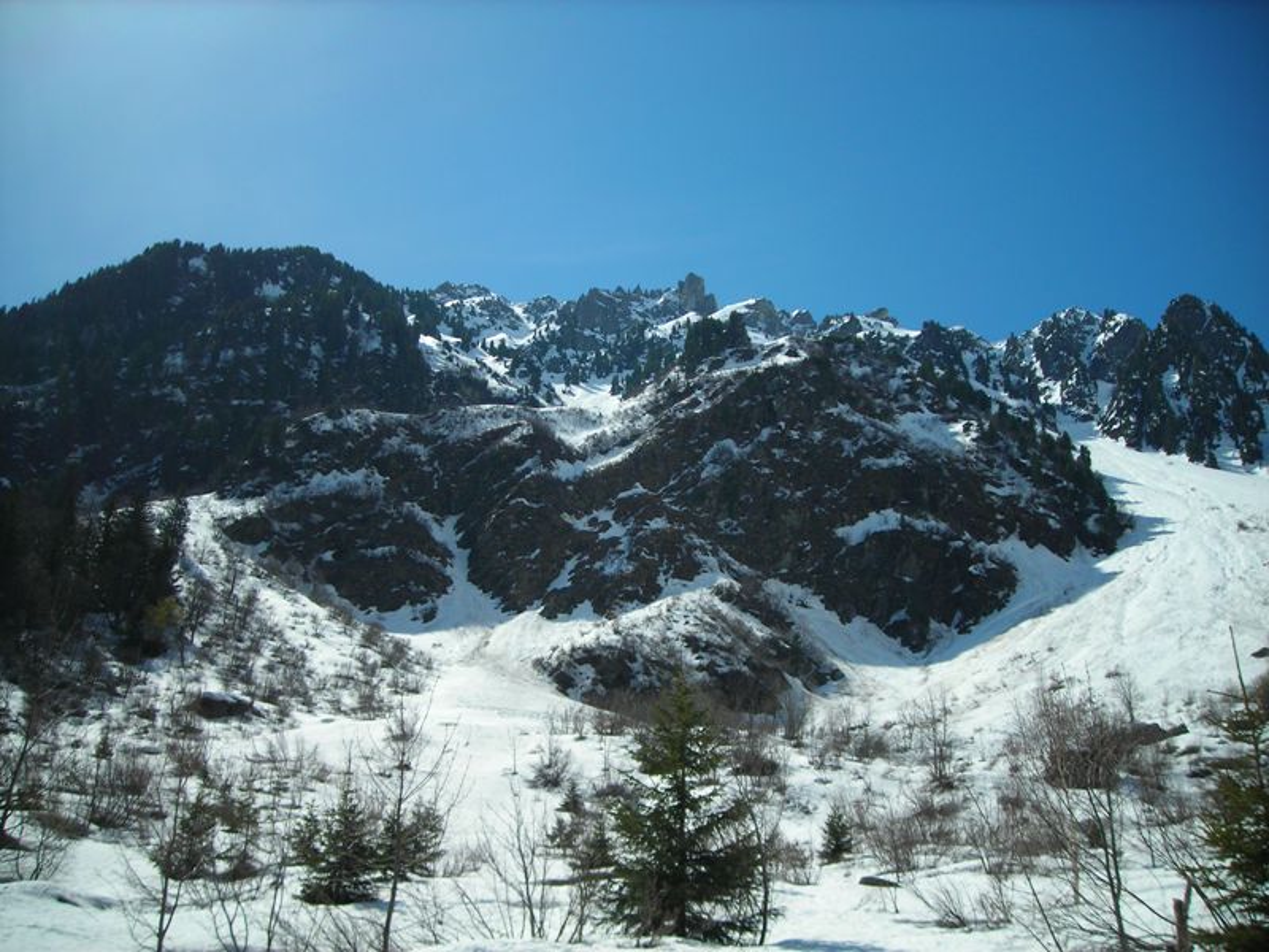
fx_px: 1393
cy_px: 476
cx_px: 634
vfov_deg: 37.7
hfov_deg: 49.0
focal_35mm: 38
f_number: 6.4
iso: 50
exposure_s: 1/319
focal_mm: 6.3
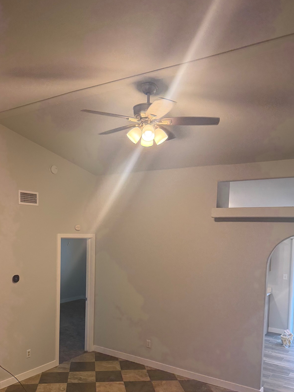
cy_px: 250
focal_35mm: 31
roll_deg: -0.6
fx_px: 351
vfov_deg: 57.5
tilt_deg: -3.6
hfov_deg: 45.4
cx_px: 132
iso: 320
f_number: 1.78
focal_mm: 6.76
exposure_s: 1/120
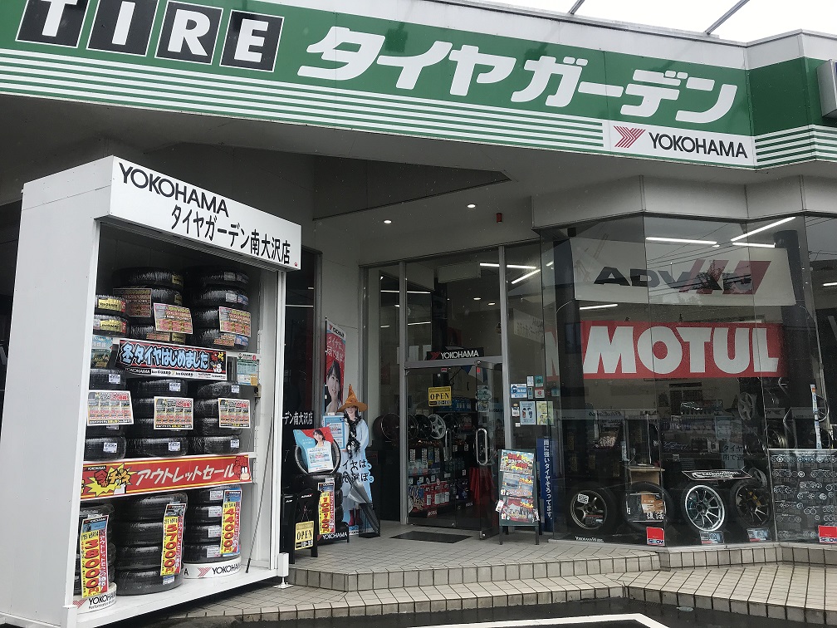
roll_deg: +0.1
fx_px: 677
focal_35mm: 28
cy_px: 314
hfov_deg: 63.4
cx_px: 418
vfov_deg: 49.7
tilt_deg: +11.5
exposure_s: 1/1008
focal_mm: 3.99
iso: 20
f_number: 1.8
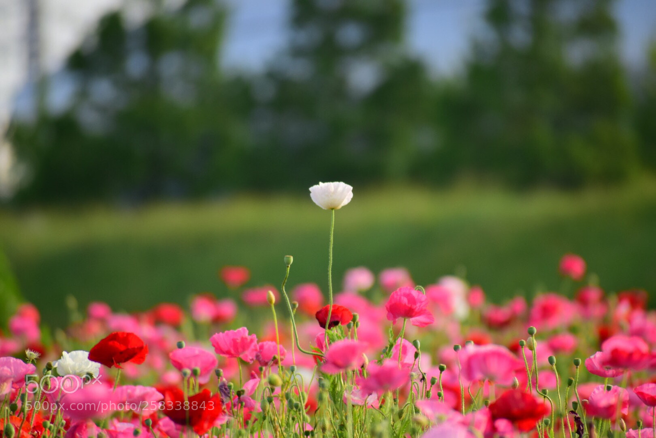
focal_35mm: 450
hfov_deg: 4.6
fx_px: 8200
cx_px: 328
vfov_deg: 3.1
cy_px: 219
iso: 100
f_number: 6.3
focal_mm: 300
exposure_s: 1/100
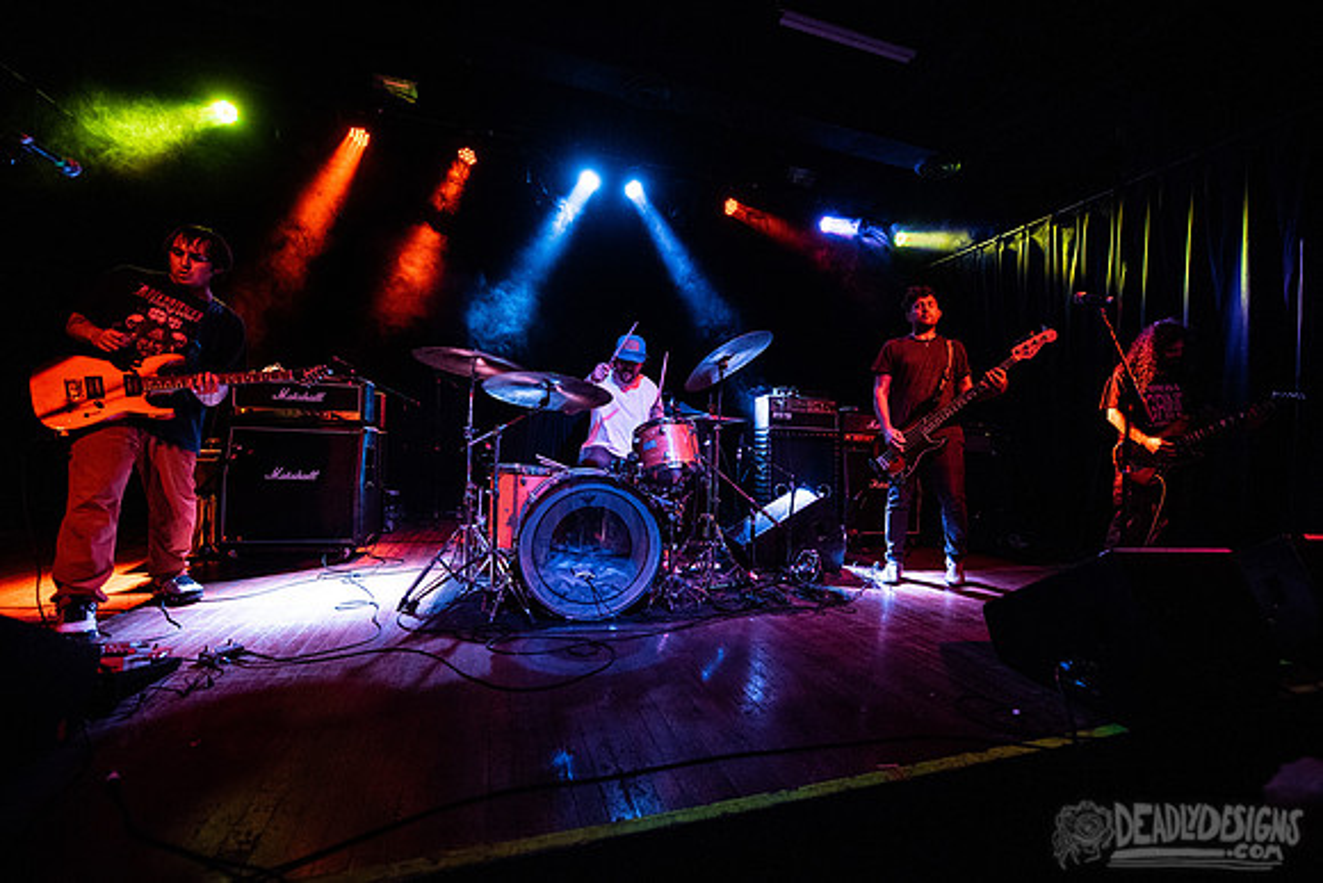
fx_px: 534
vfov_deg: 79.2
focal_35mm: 15
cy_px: 458
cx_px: 686
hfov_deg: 102.2
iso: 3200
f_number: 3.2
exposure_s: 1/320
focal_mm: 14
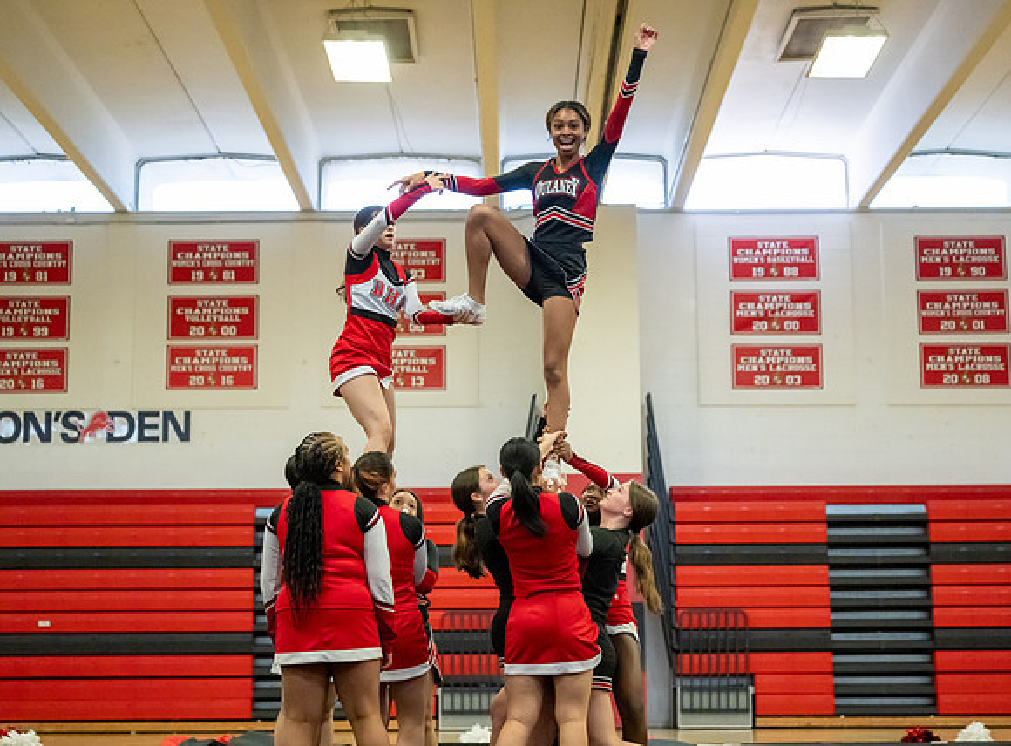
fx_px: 1771
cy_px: 353
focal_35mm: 61
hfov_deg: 31.9
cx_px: 510
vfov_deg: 23.8
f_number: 2.8
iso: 5600
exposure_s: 1/800
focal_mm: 53
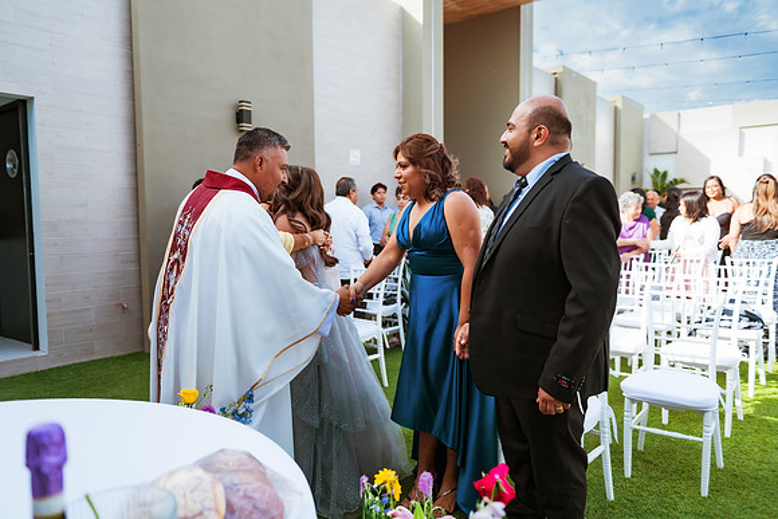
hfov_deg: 67.4
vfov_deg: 48.0
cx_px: 389
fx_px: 584
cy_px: 260
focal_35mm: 27
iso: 100
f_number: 2.8
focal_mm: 27
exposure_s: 1/800
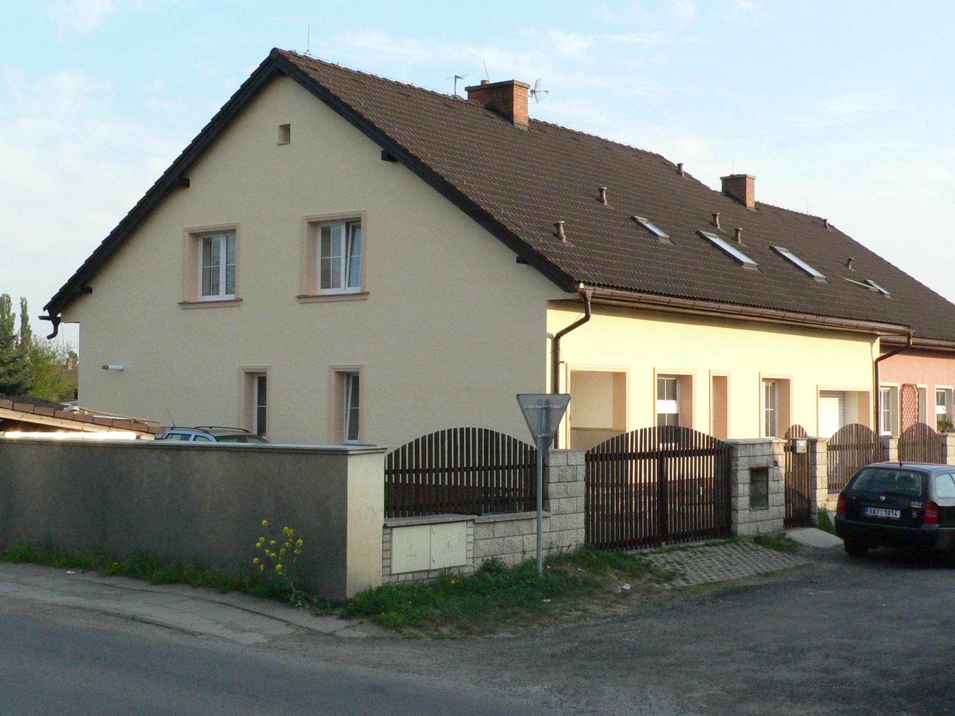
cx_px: 478
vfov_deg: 28.6
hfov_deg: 37.5
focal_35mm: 51
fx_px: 1407
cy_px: 358
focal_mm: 8.5
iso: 400
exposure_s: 1/640
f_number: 5.6
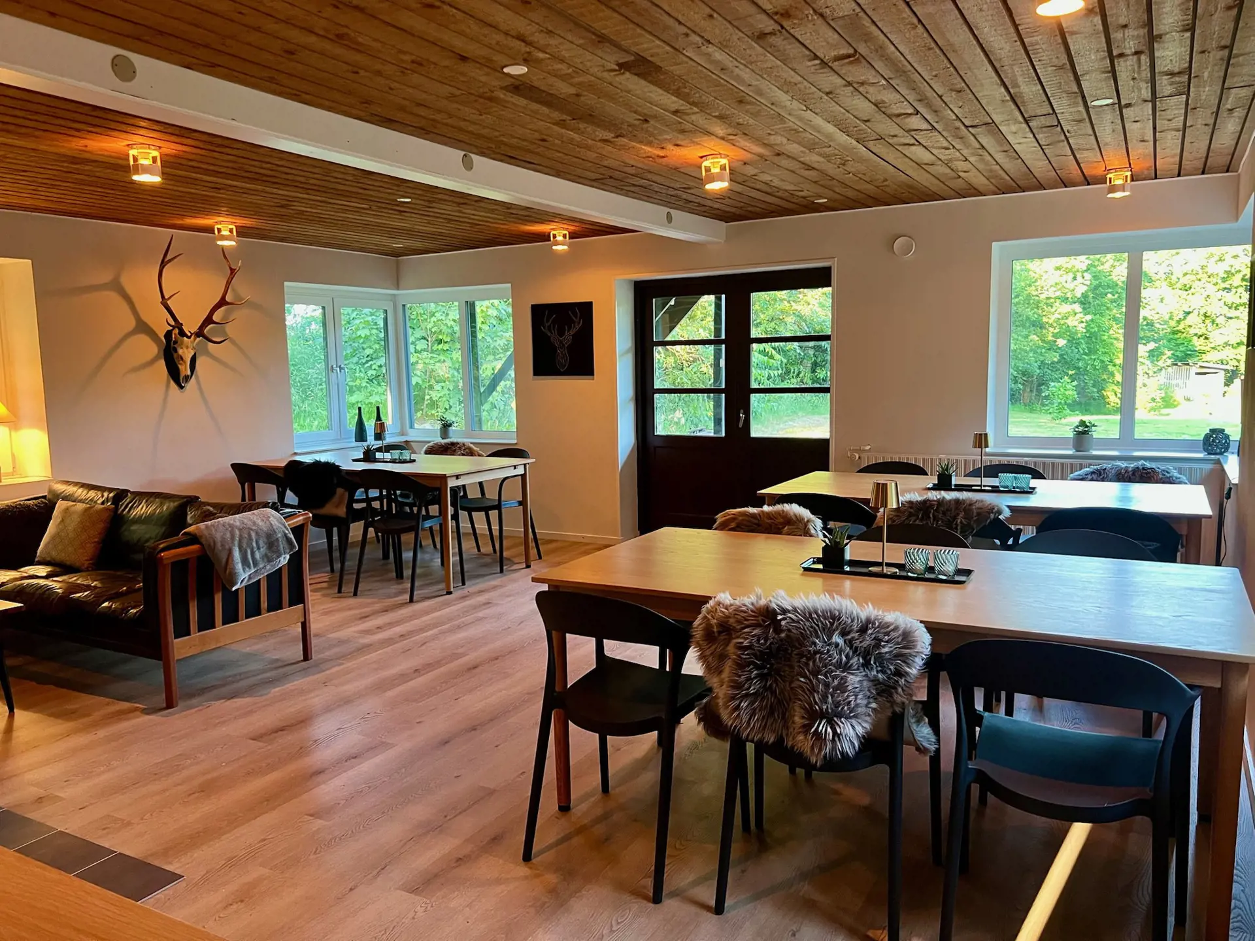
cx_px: 628
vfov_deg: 53.1
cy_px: 470
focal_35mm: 26
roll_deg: +1.1
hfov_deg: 67.3
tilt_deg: -7.3
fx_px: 943
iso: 200
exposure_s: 1/60
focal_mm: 5.7
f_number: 1.5
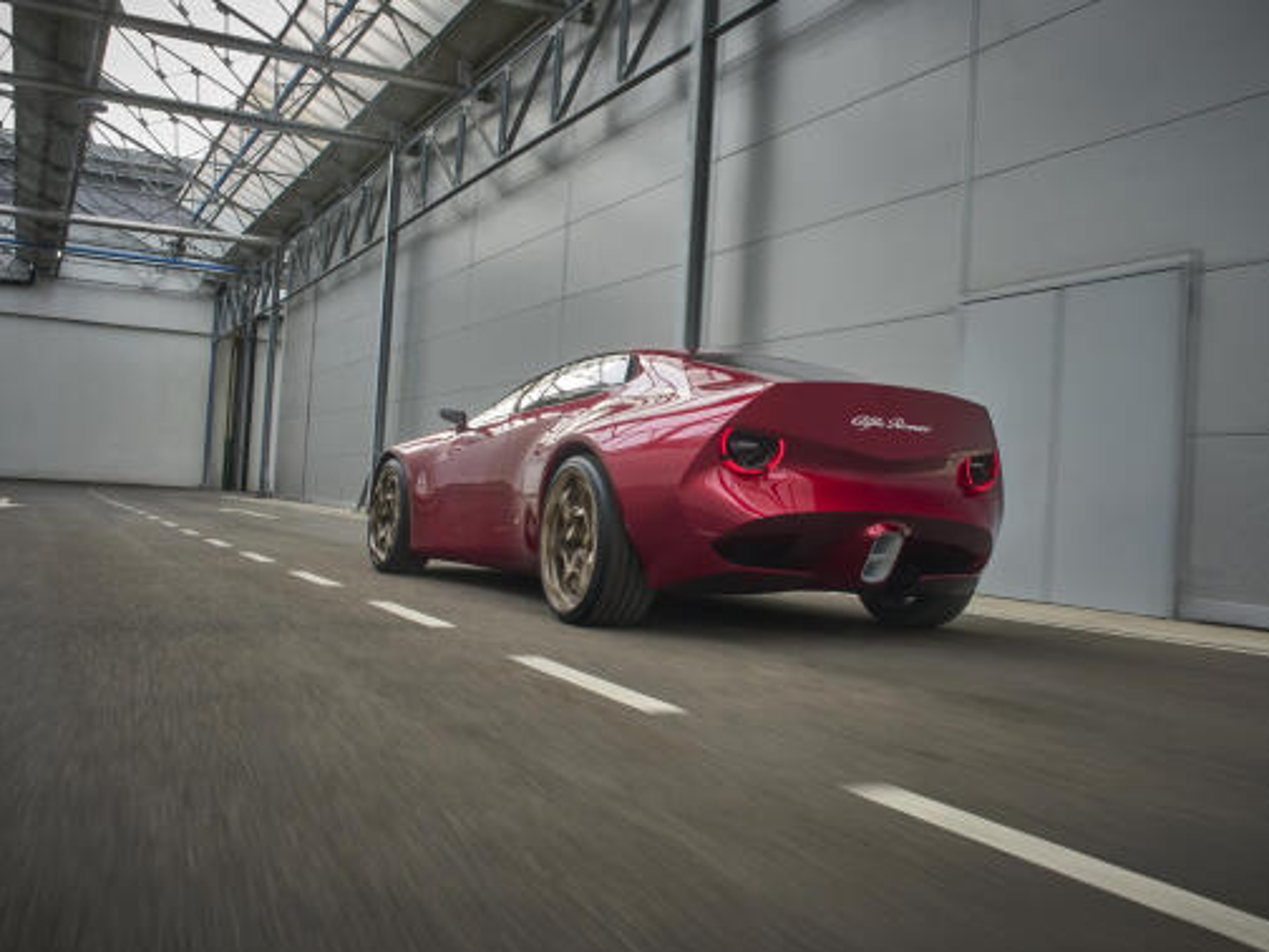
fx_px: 1246
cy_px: 453
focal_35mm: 34
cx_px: 667
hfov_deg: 53.9
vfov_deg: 41.8
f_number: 9
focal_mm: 27
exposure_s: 1/13
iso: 100
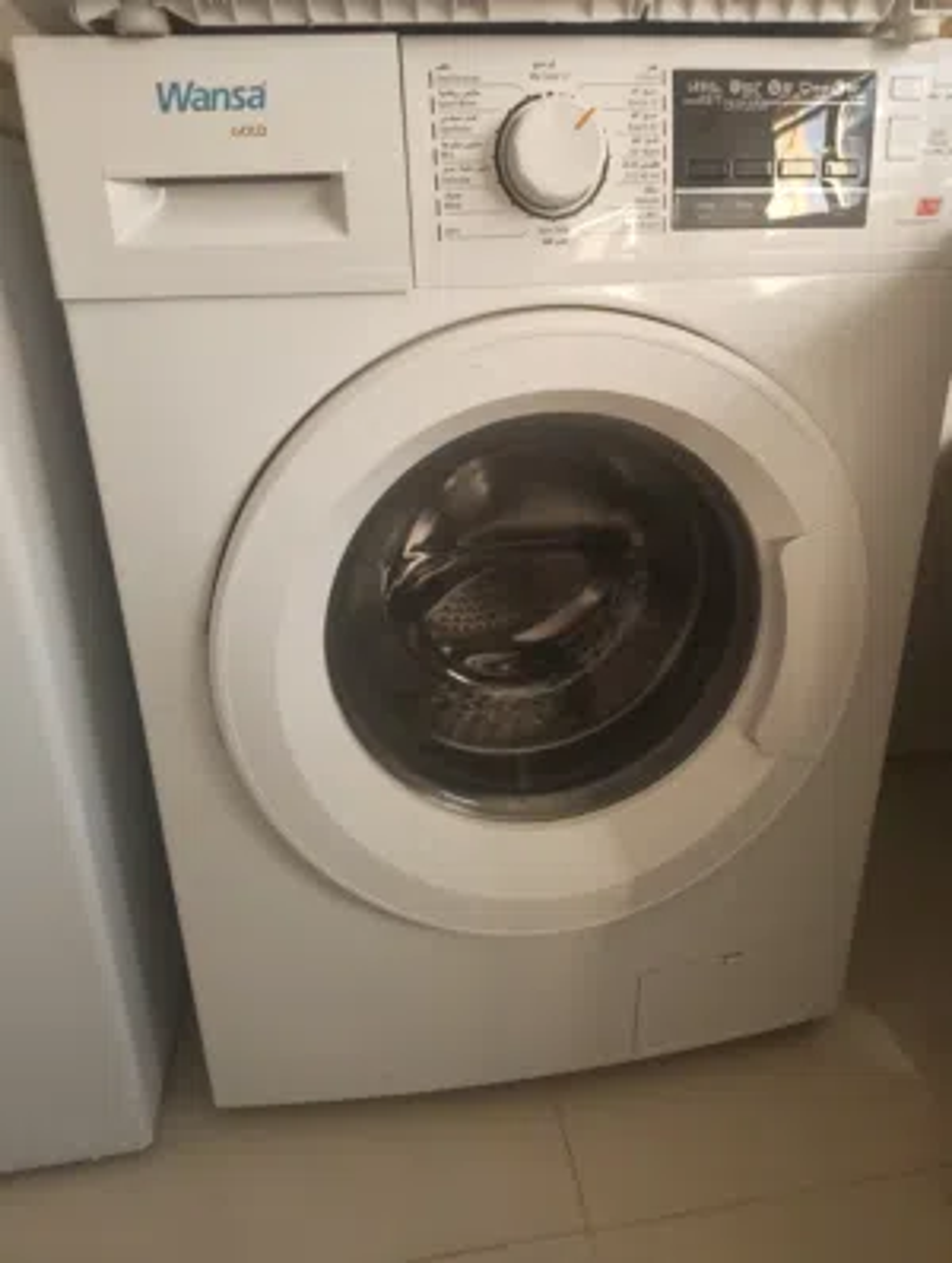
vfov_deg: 71.5
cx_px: 476
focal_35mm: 24
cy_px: 632
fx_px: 877
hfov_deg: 57.0
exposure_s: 1/50
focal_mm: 5.56
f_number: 1.88
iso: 448
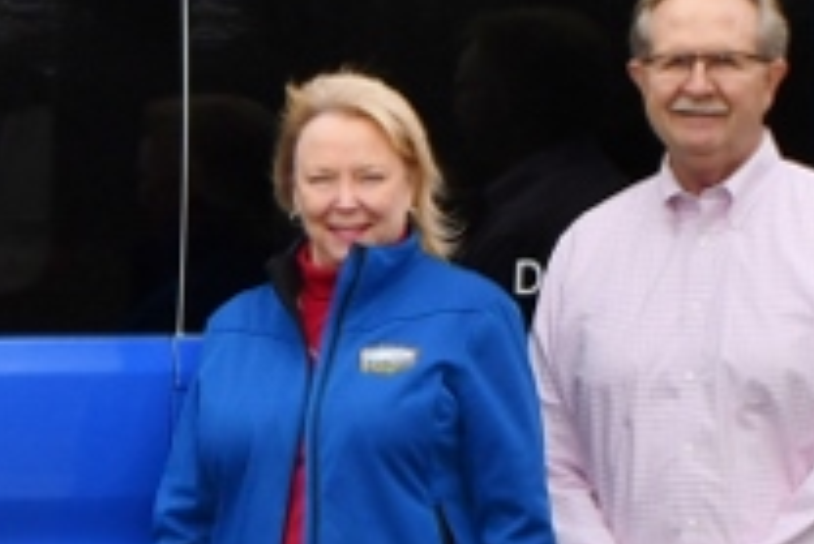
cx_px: -274
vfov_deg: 5.8
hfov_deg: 8.6
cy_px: 354
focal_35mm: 236
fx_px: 5340
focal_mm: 24
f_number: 11
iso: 640
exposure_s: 1/250
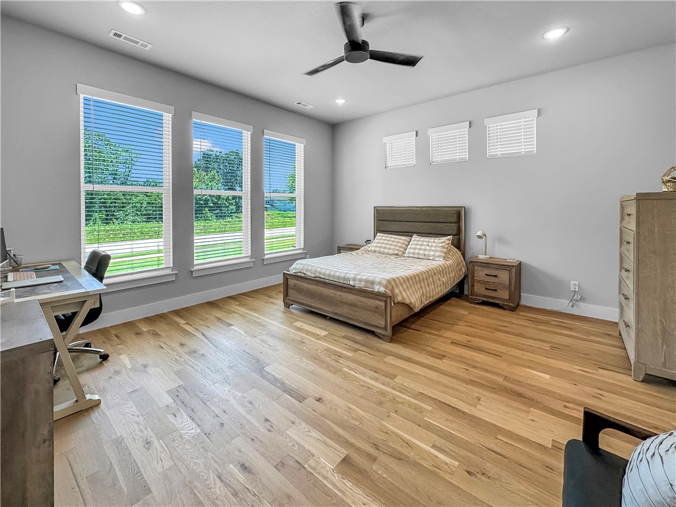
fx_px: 273
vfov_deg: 85.7
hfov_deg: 102.1
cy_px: 254
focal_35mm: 14
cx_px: 338
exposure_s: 1/120
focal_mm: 2.22
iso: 64
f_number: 2.2
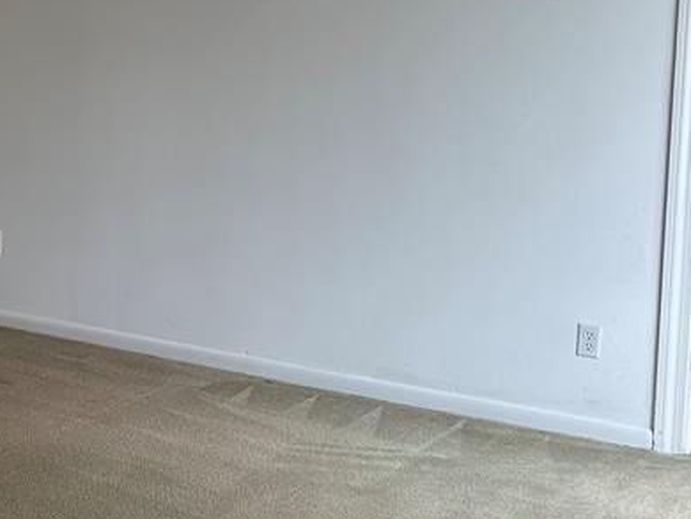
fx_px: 1258
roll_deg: -0.3
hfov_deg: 28.1
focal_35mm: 63
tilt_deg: -3.8
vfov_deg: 23.1
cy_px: 145
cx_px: -64
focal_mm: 6.86
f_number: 1.78
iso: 64
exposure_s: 1/132
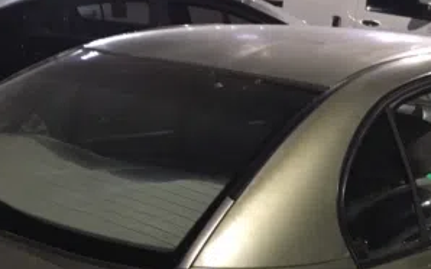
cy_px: 288
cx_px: 220
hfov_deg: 31.1
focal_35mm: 66
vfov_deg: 19.0
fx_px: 775
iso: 400
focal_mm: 4.15
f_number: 2.2
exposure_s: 1/17
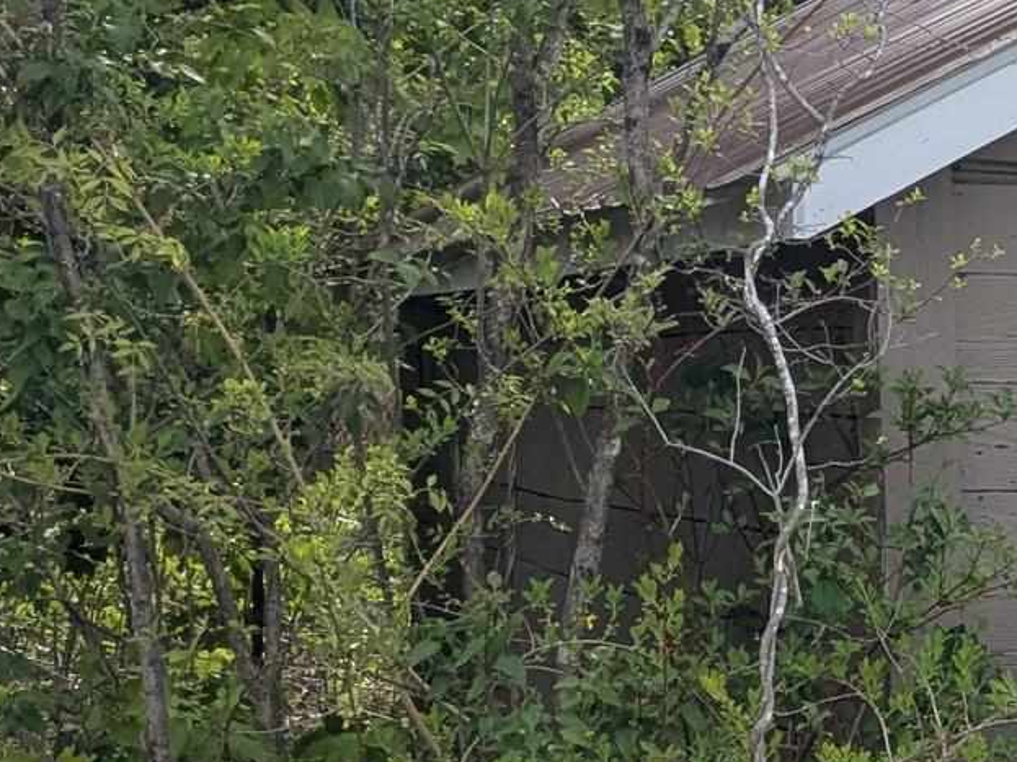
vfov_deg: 13.3
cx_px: 1882
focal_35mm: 111
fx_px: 3260
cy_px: 627
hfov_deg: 15.1
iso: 42
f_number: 1.73
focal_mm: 4.38
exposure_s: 1/1114
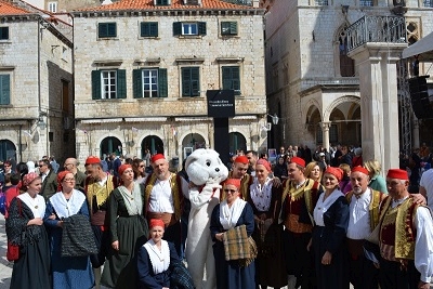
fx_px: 361
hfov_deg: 61.9
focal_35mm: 30
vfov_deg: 43.6
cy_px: 144
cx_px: 216
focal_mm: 20
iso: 100
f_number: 9
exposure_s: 1/320
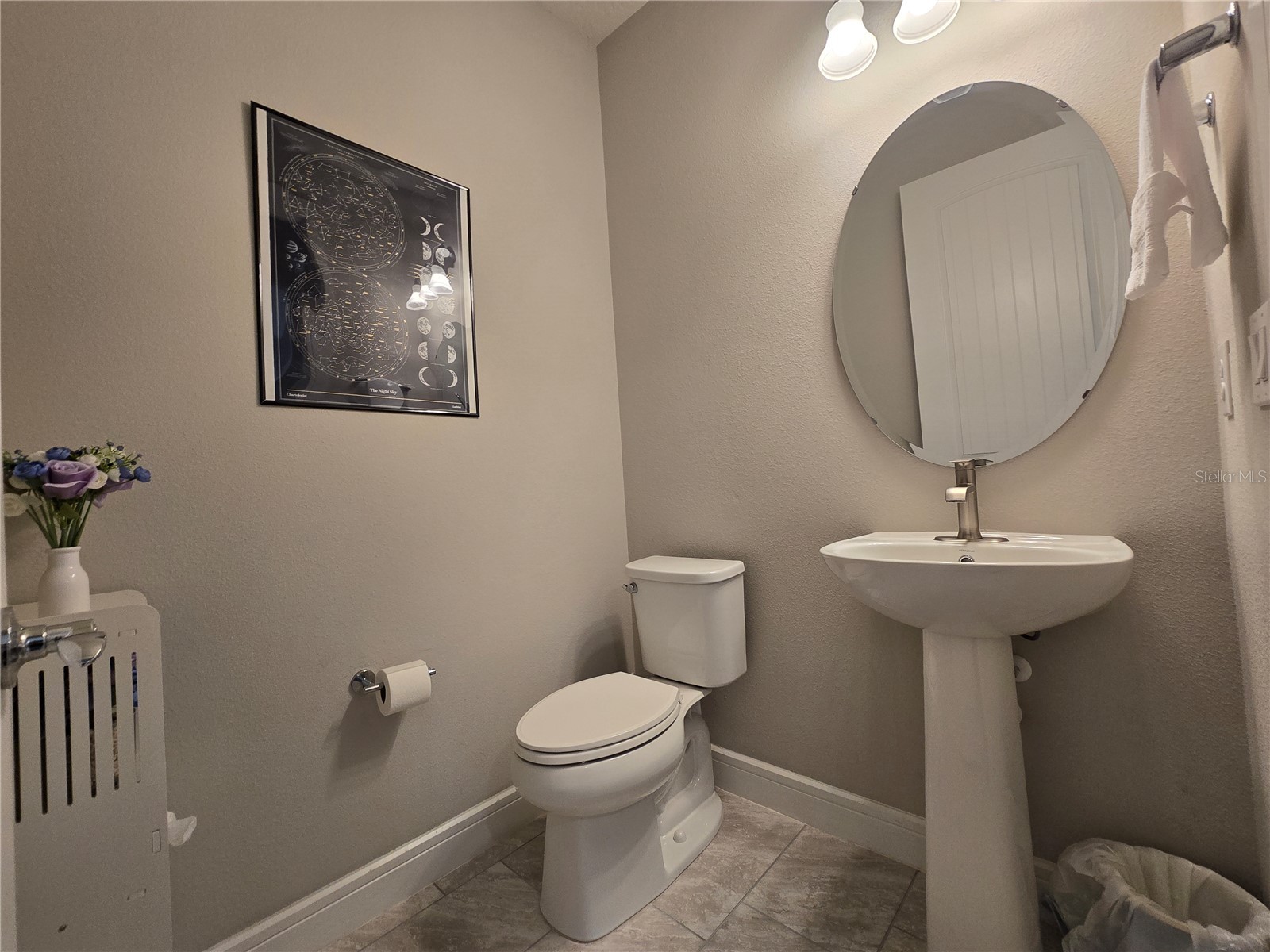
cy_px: 476
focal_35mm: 13
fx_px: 477
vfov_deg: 89.9
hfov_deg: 106.2
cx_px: 635
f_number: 2.2
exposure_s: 1/60
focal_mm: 2.2
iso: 80
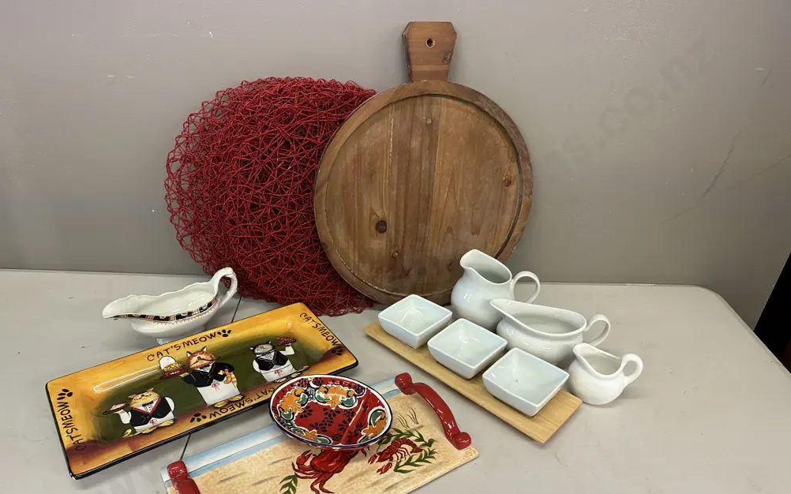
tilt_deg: -32.9
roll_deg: -2.1
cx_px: 388
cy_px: 290
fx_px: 560
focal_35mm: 26
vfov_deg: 47.4
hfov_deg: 70.4
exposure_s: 1/100
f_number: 1.78
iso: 160
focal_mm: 6.86
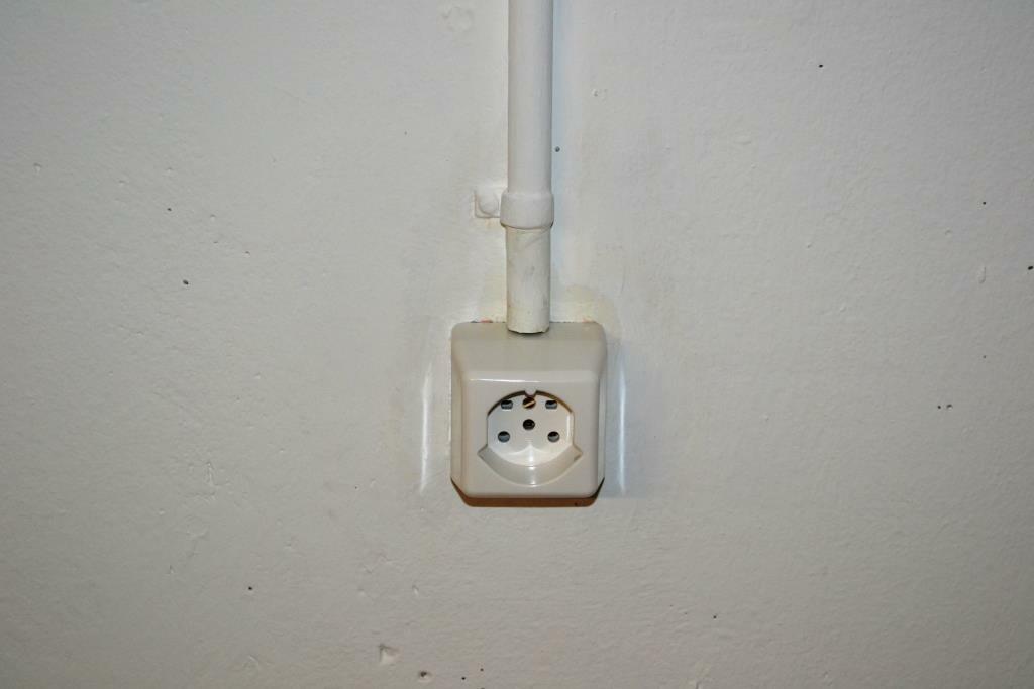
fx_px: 2370
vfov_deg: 16.6
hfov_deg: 24.6
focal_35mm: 82
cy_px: 344
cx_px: 517
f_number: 7.1
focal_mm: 55
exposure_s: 1/160
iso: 1600
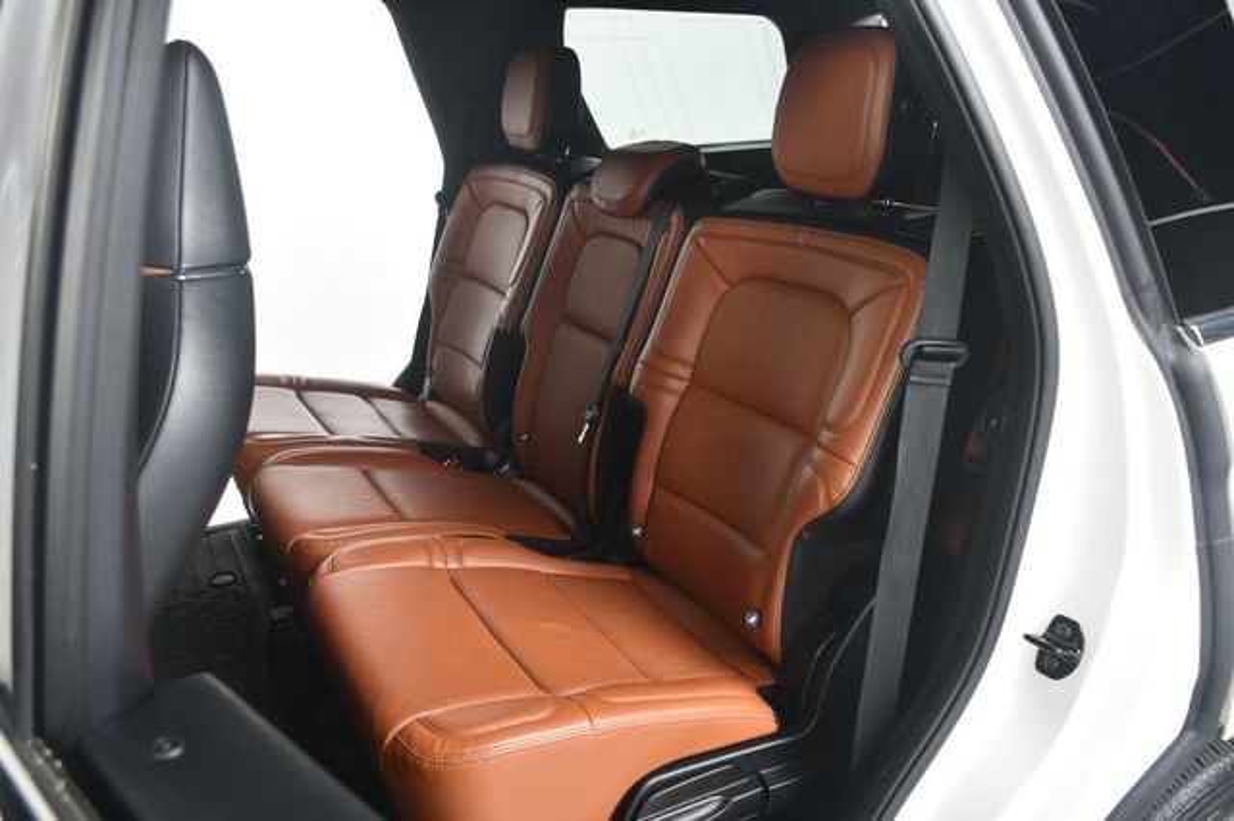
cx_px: 617
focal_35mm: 27
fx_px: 925
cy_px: 410
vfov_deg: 47.9
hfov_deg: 67.4
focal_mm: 18
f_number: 5
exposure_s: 1/160
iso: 100
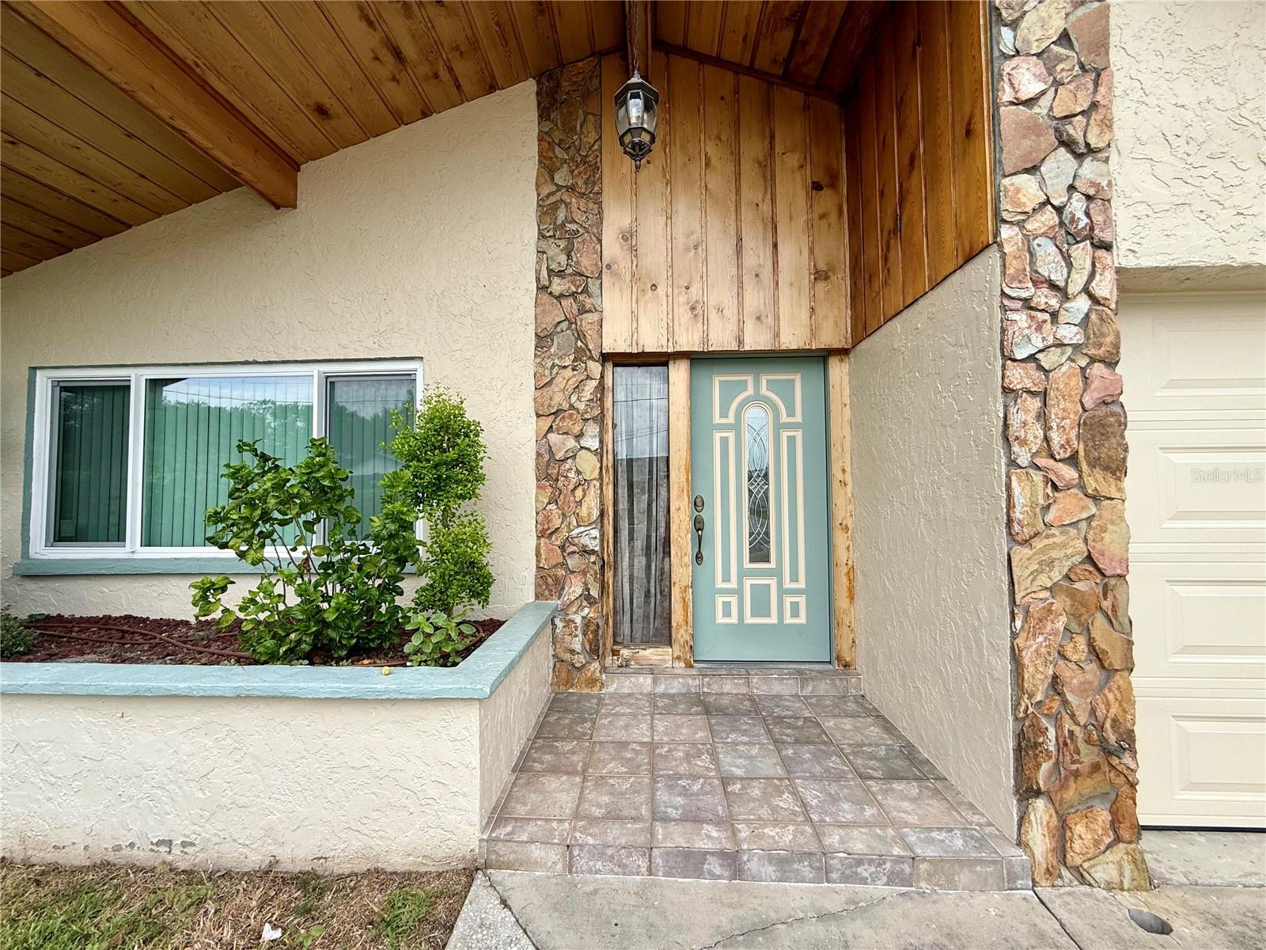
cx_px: 633
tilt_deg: +1.8
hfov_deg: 102.1
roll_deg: +0.3
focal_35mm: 14
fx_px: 512
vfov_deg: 85.7
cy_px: 475
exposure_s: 1/286
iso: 50
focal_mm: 2.22
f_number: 2.2
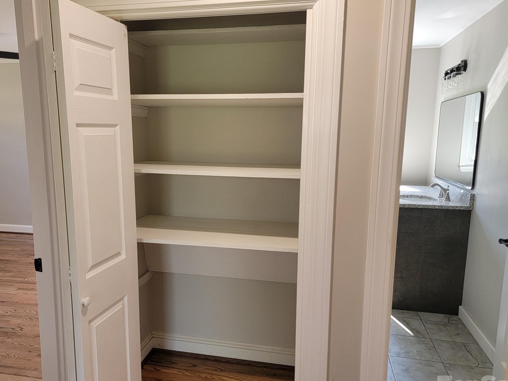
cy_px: 204
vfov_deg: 48.2
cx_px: 226
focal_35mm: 29
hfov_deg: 61.5
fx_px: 426
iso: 250
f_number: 1.8
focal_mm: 6.7
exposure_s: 1/120
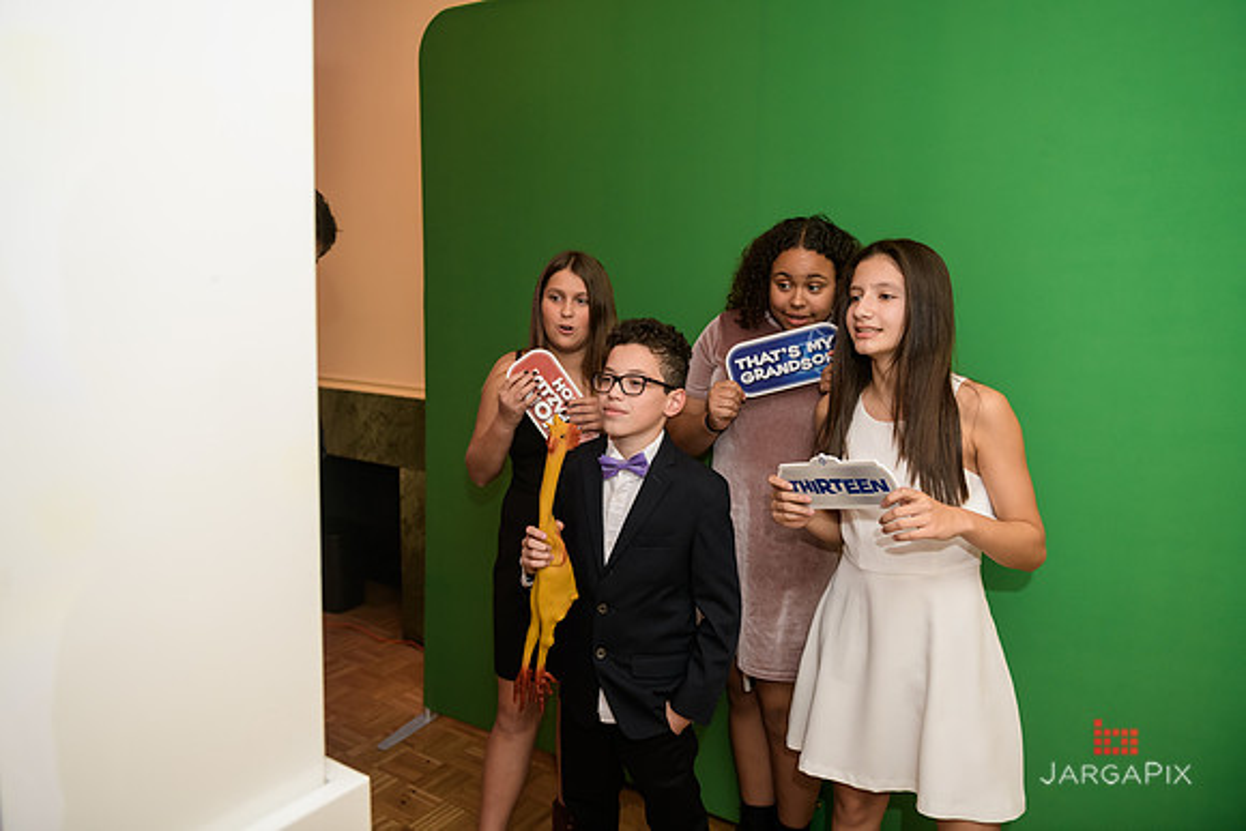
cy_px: 416
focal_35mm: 27
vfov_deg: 48.0
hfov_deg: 67.4
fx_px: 935
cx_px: 623
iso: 800
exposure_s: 1/125
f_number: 3.2
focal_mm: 27
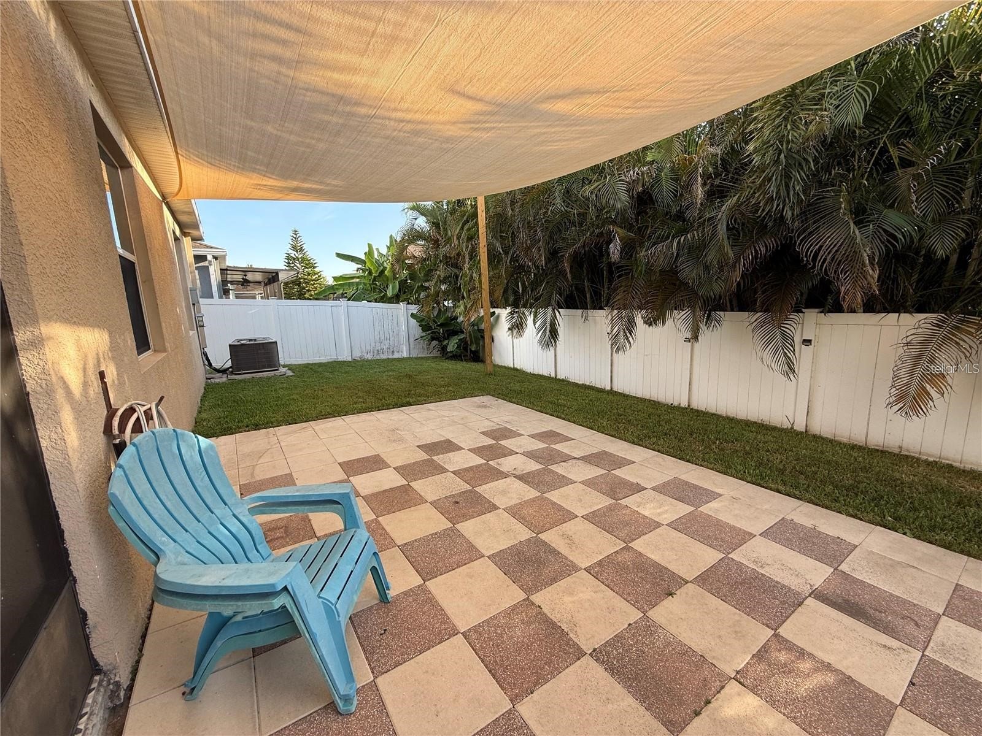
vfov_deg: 85.7
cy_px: 368
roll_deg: +0.6
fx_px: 397
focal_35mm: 14
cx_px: 491
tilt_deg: -8.2
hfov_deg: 102.1
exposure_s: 1/220
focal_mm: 2.22
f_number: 2.2
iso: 50
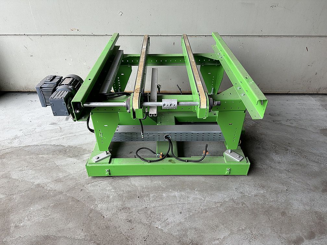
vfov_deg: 56.8
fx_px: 227
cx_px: 164
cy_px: 122
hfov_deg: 71.6
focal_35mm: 24
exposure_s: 1/121
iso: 125
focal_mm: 6.86
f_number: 1.78
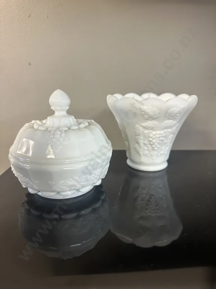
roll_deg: -0.9
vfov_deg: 71.6
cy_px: 144
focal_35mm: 24
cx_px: 108
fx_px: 200
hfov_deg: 56.8
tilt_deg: -17.9
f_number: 1.78
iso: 200
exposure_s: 1/50
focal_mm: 6.86
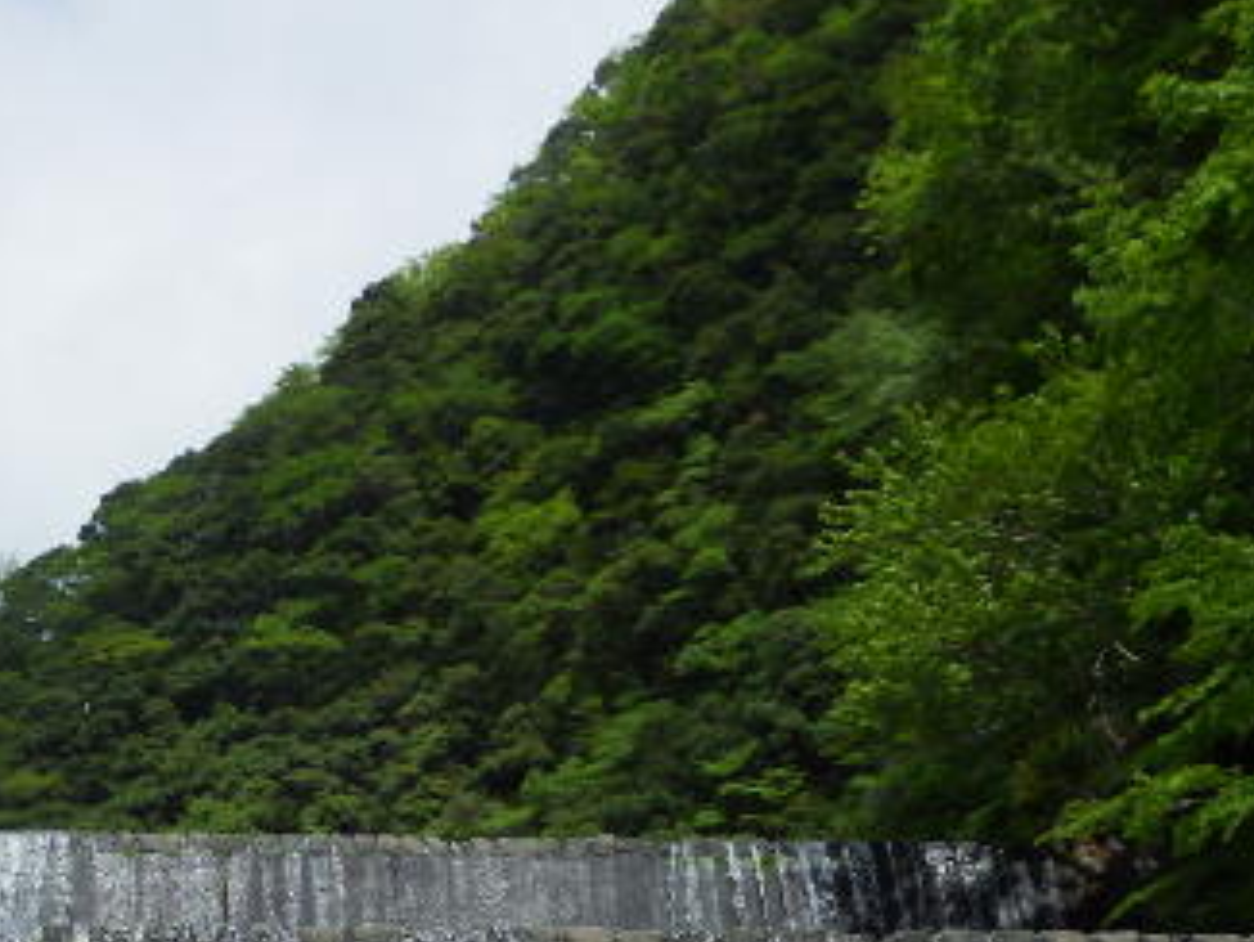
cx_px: 232
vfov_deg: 23.3
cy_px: 888
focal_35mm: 61
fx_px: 2211
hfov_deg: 30.8
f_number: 9.1
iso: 250
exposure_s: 1/320
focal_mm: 5.5
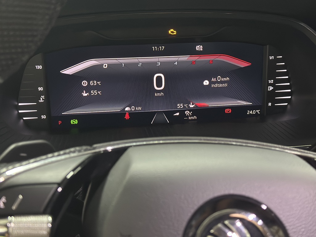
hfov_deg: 39.7
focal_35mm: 48
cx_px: 158
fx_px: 438
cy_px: 118
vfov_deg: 30.3
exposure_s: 1/33
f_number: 1.78
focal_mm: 6.86
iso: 640
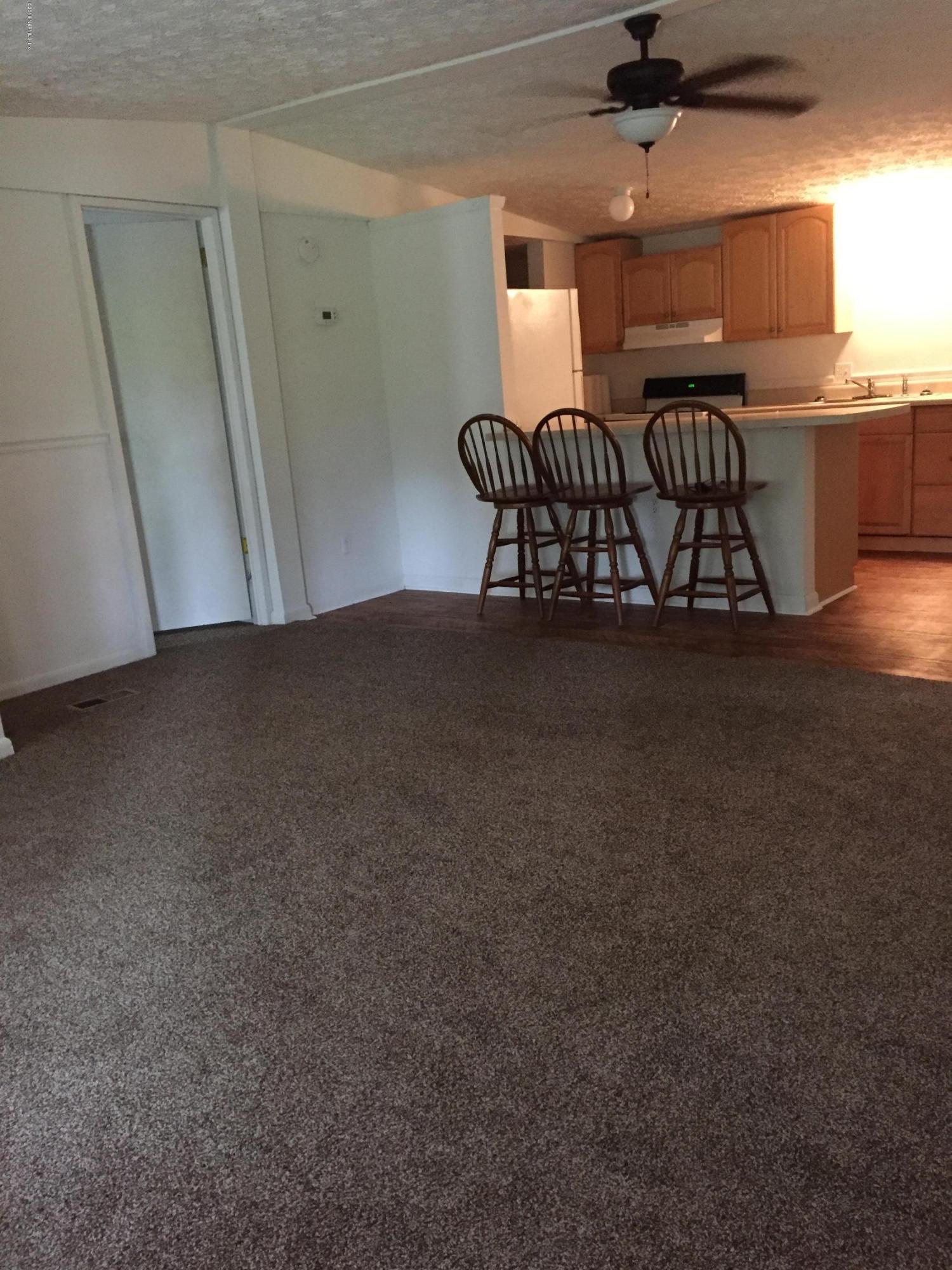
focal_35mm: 29
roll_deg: +4.6
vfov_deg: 61.7
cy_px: 635
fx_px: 1063
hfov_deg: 48.2
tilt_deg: -12.5
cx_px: 476
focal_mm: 4.15
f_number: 2.2
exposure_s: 1/15
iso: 400
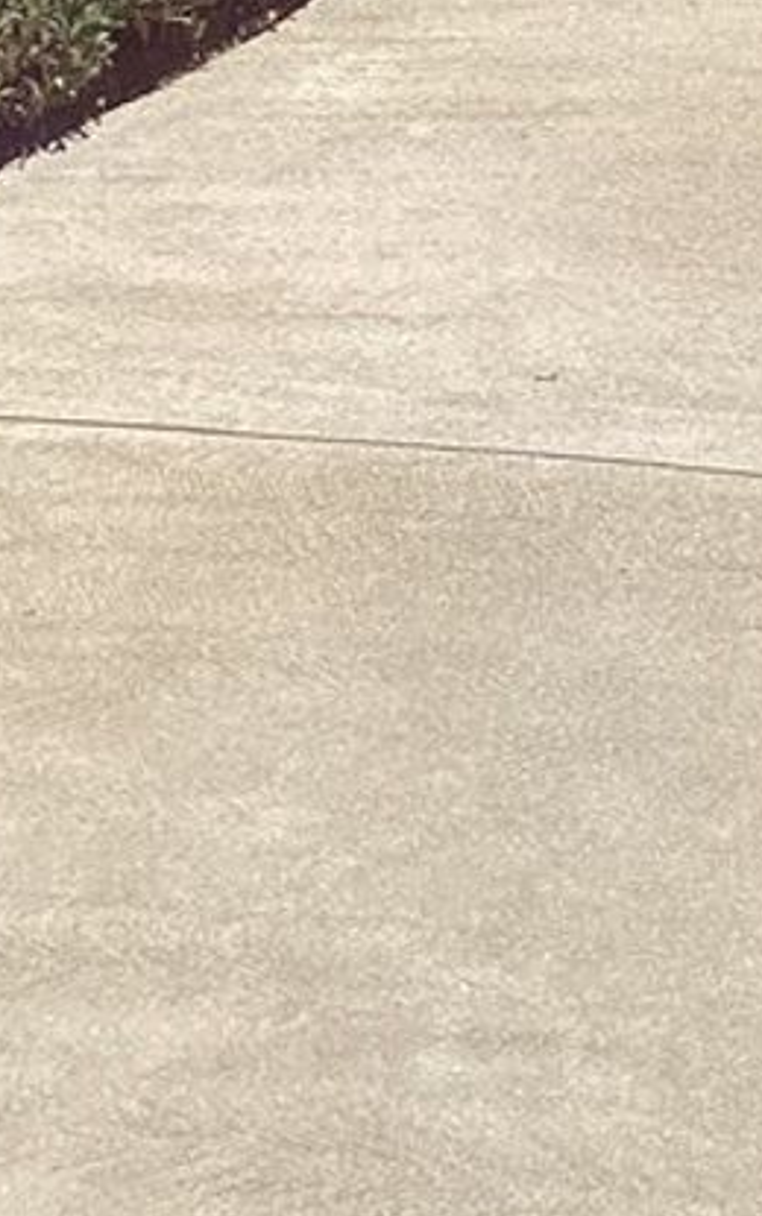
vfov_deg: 17.6
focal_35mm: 108
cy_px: -508
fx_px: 3582
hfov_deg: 12.0
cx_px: 709
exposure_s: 1/1894
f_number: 2.4
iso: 25
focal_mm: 3.3
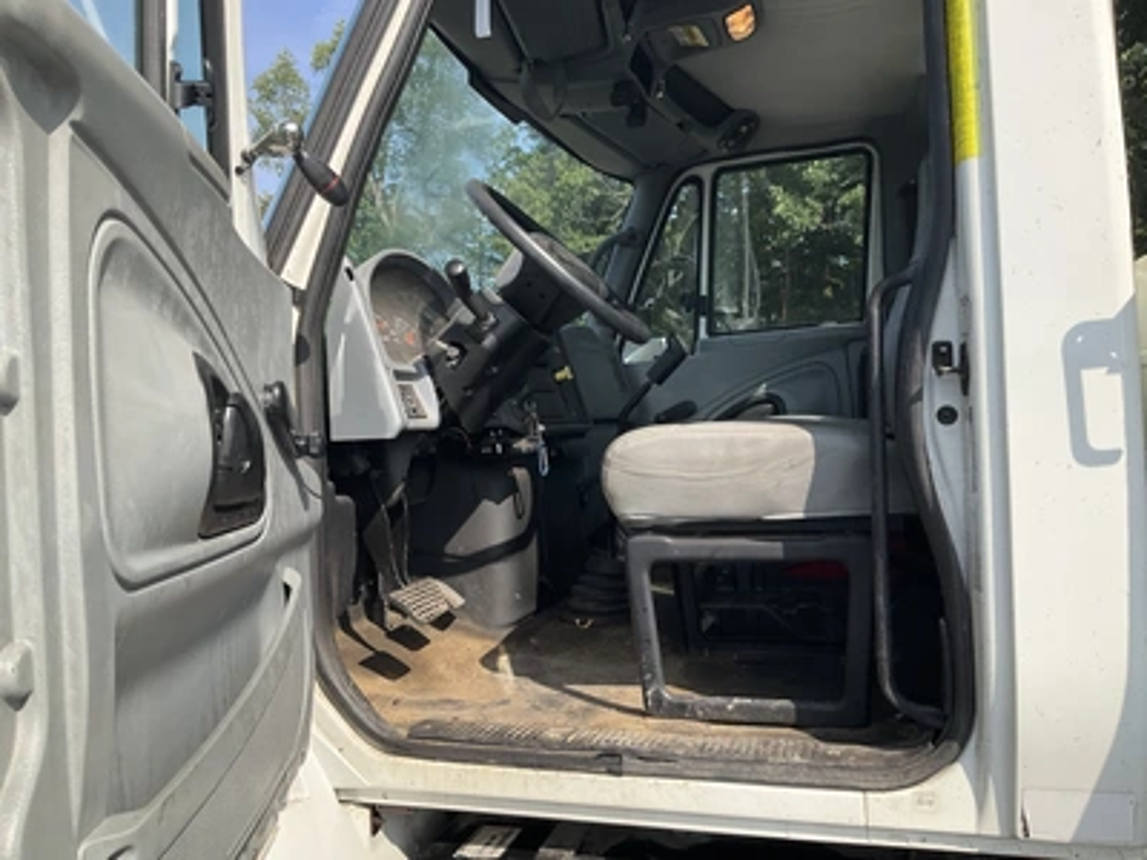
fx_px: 961
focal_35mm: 29
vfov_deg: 48.2
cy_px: 430
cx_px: 574
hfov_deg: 61.7
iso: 25
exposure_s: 1/1098
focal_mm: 3
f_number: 1.8
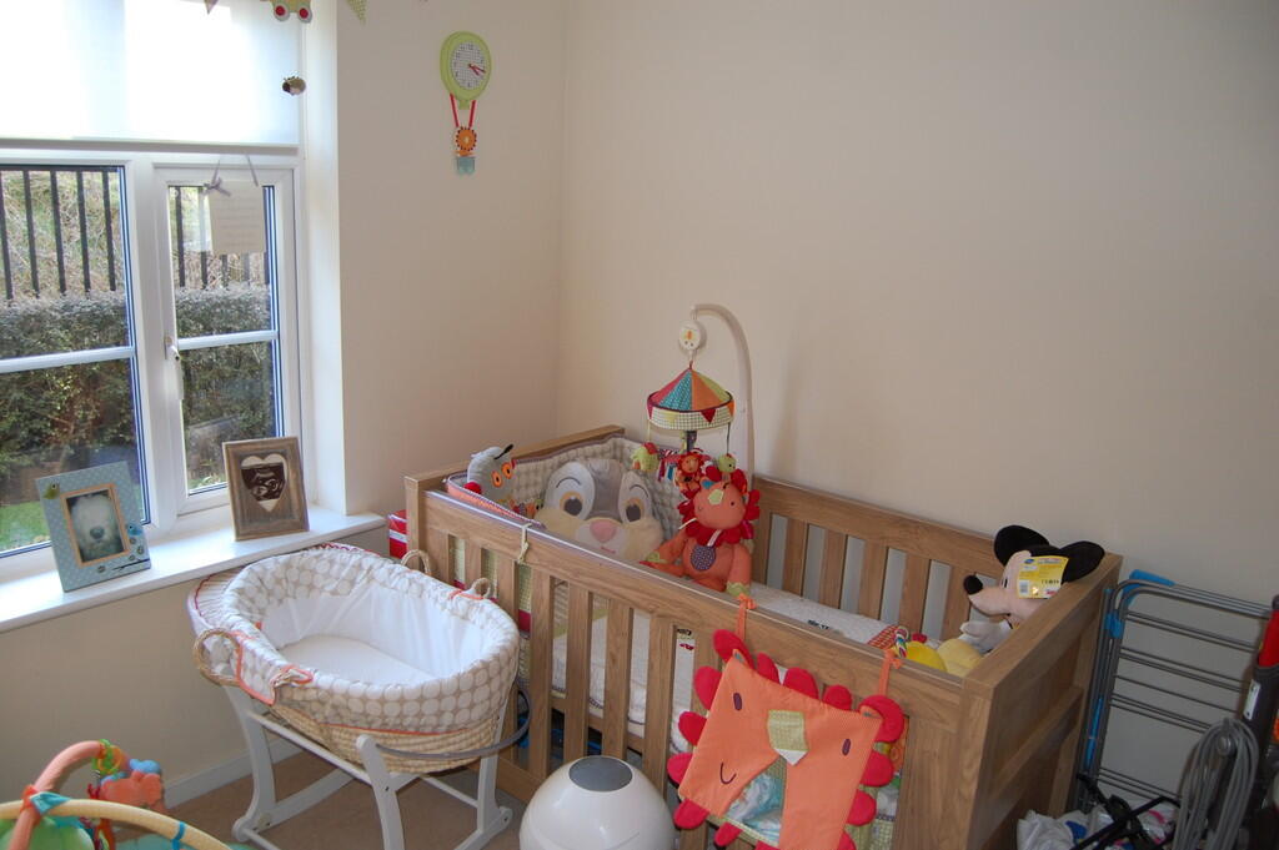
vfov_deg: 47.9
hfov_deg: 67.4
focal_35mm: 27
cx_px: 640
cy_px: 425
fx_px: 958
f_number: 3.5
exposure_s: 1/60
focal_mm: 18
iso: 400
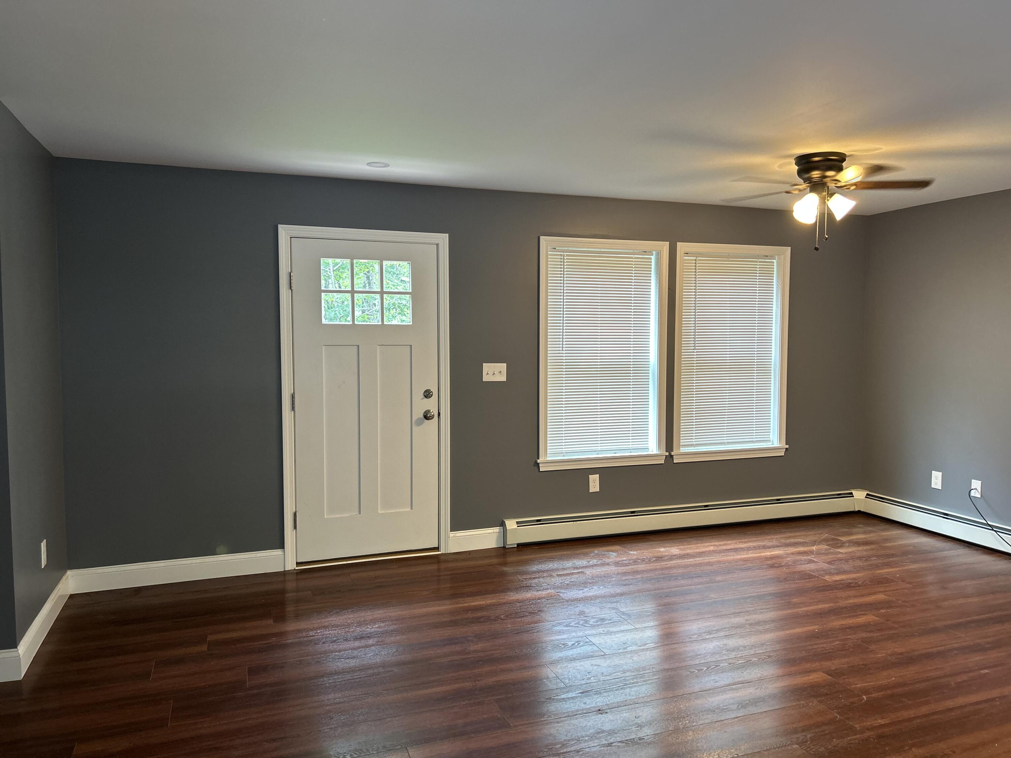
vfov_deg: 53.1
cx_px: 506
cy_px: 379
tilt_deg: -3.8
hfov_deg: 67.3
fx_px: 759
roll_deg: +0.7
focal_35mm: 26
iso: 100
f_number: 1.5
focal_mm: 5.7
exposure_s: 1/60
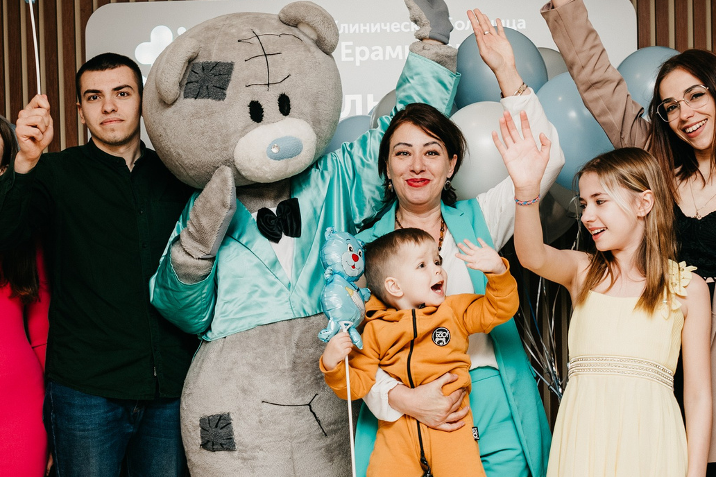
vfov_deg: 20.2
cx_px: 340
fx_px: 1332
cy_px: 332
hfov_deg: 30.1
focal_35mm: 67
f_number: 4
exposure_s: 1/160
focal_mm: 27
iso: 160
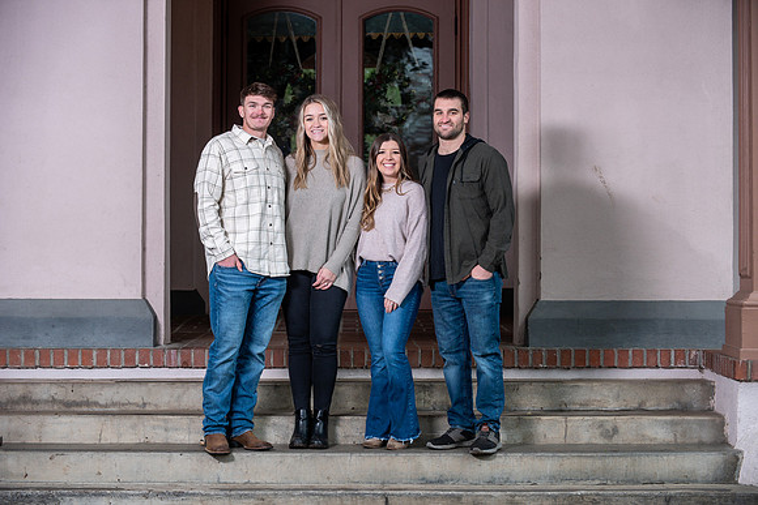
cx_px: 379
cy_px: 252
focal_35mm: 90
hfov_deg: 22.6
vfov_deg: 15.2
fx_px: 1895
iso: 200
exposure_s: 1/60
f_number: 4
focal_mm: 90
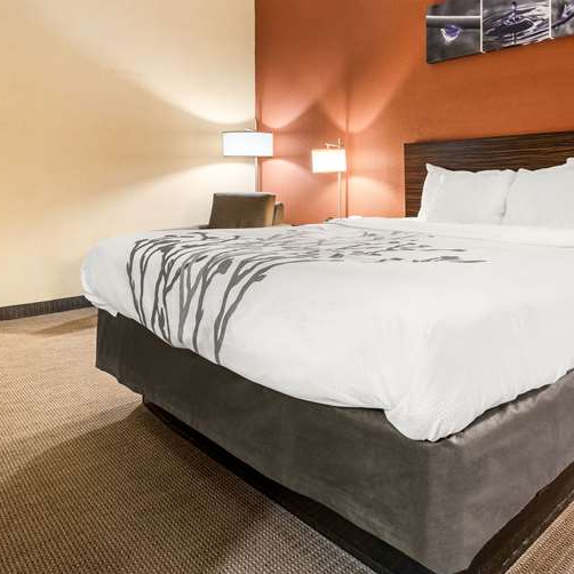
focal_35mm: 26
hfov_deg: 58.7
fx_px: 488
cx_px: 409
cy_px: 189
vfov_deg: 59.5
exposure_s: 1/1.67
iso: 400
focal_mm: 10
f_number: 7.1
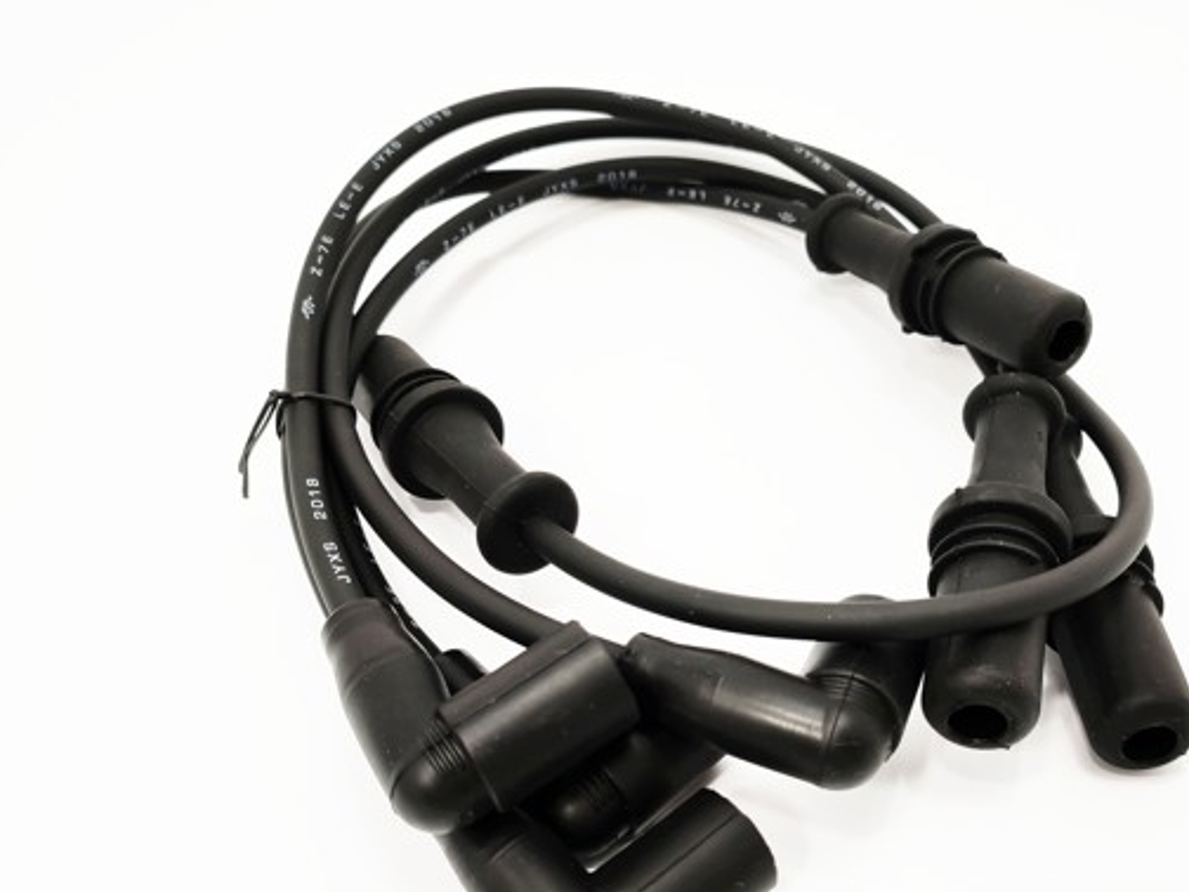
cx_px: 722
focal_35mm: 33
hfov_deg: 54.9
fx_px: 1133
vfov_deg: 42.8
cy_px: 507
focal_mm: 4.75
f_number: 1.75
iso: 112
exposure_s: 1/115
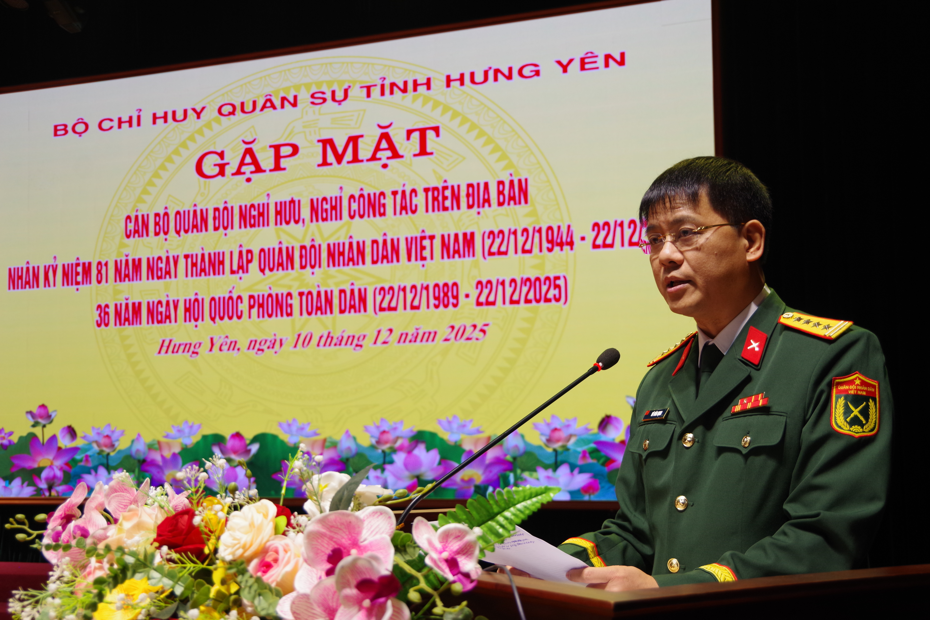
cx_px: 465
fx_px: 1188
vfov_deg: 29.2
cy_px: 310
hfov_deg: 42.7
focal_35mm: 46
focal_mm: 31
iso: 400
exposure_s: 1/80
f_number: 4.5
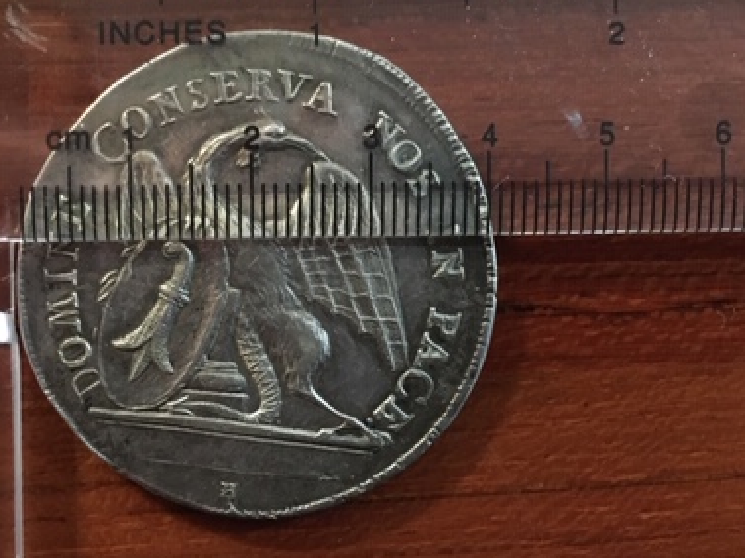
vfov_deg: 29.6
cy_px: 255
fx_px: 1054
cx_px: 309
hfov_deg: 38.8
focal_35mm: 49
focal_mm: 4.15
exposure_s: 1/15
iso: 500
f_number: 2.2
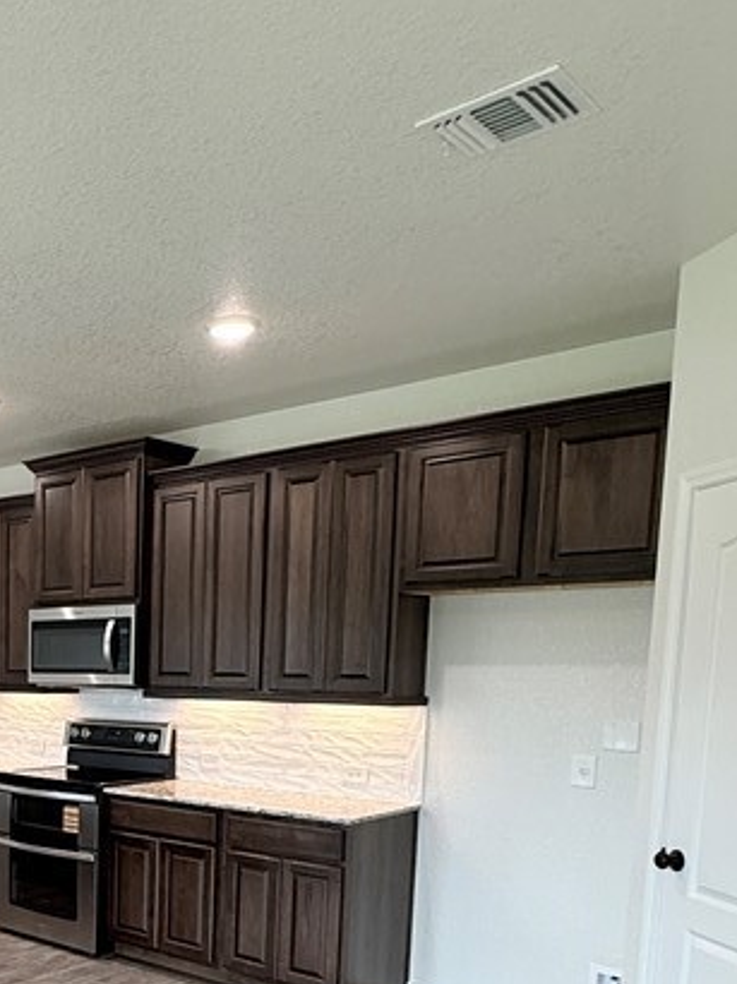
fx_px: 995
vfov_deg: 49.7
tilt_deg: -6.5
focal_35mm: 35
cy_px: 780
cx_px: -24
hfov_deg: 36.0
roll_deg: -1.0
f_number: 2.2
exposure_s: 1/120
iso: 200
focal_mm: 2.22
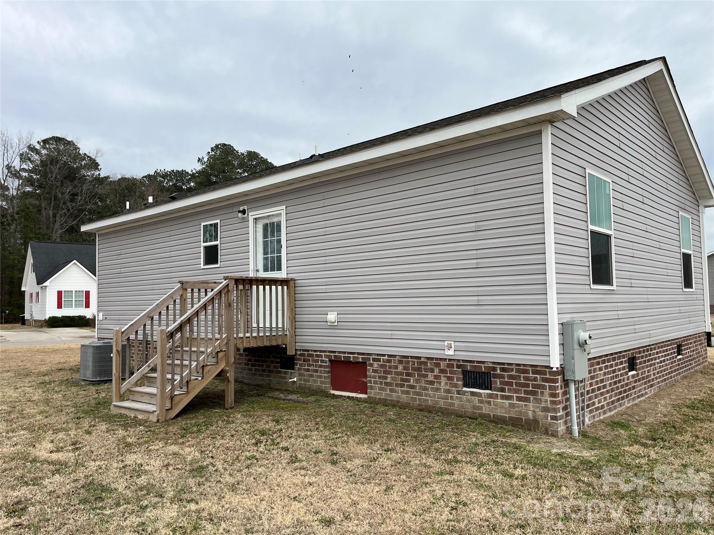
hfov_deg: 67.3
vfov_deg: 53.1
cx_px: 357
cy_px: 268
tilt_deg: +1.4
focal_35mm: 26
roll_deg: +2.1
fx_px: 536
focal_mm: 5.1
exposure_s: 1/737
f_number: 1.6
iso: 50
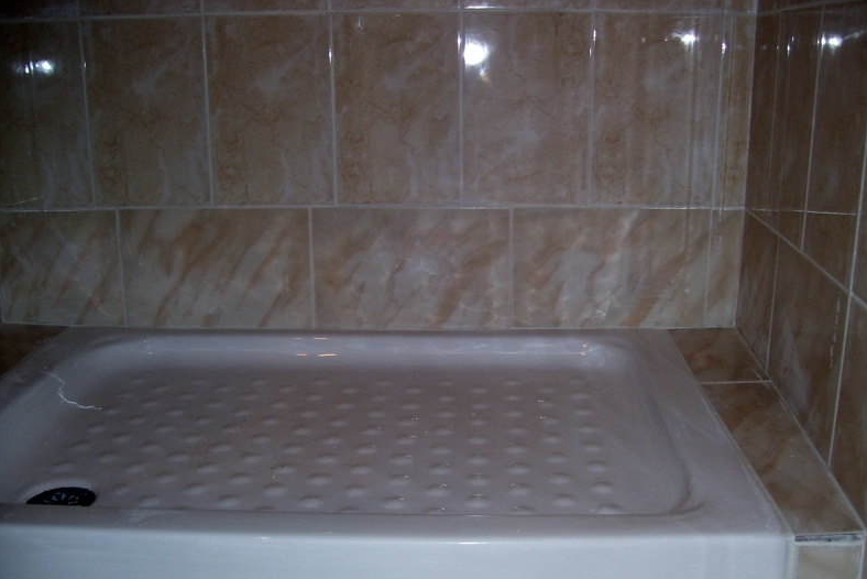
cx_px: 438
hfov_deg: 50.7
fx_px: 915
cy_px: 329
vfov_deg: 35.0
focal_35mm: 38
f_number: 2.7
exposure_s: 1/60
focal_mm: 6
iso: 80
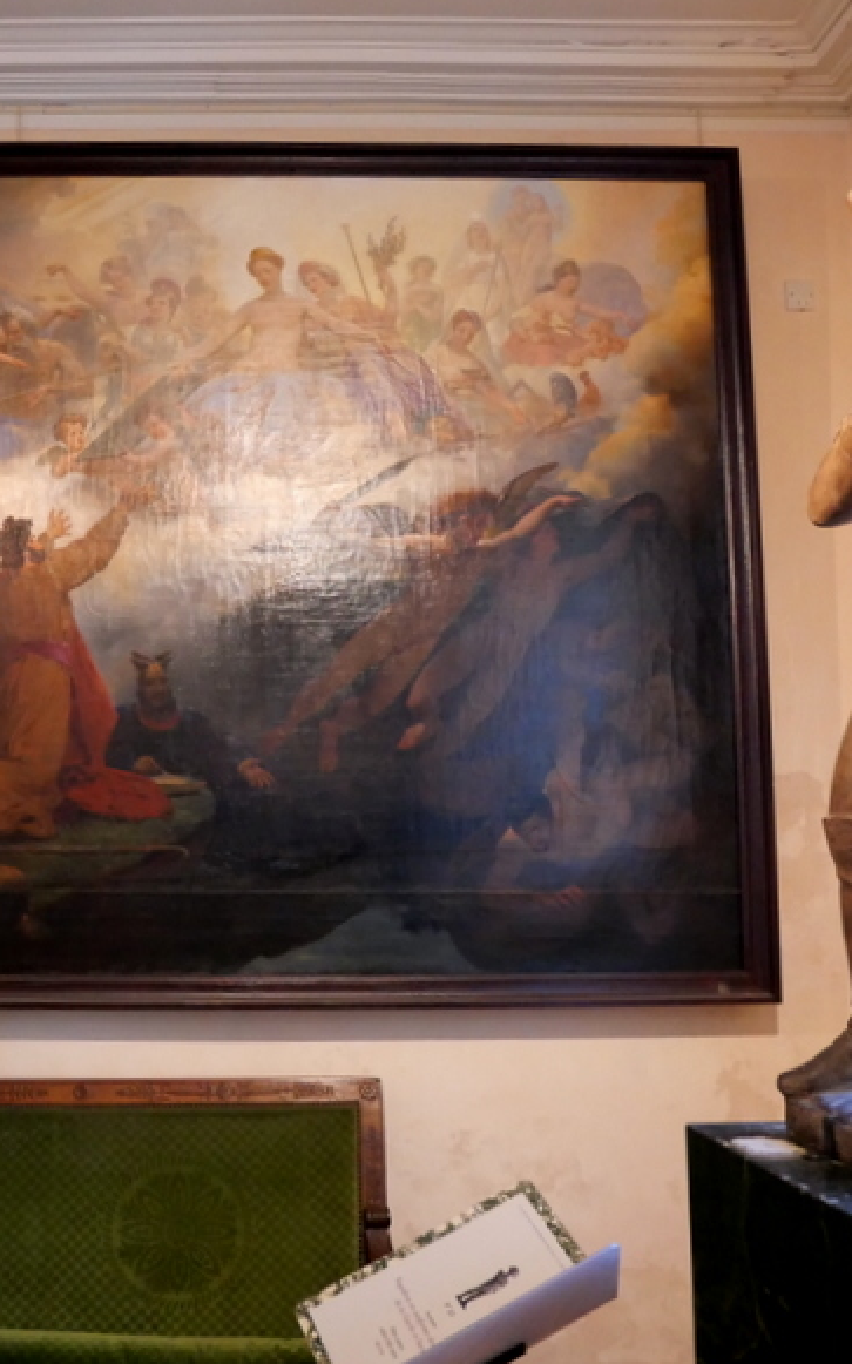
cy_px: 669
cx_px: 204
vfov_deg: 55.3
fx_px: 1301
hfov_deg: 35.4
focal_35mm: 35
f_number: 3.5
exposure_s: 1/60
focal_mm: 12
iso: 2500
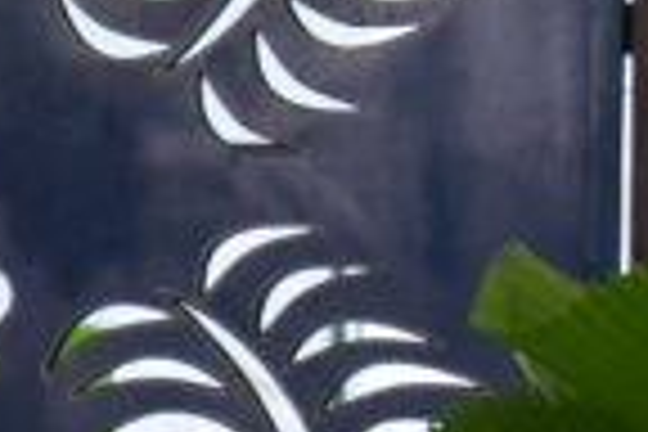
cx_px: 2232
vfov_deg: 2.2
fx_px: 11313
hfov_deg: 3.2
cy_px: 137
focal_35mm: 629
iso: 400
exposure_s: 1/125
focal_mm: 59
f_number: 4.5
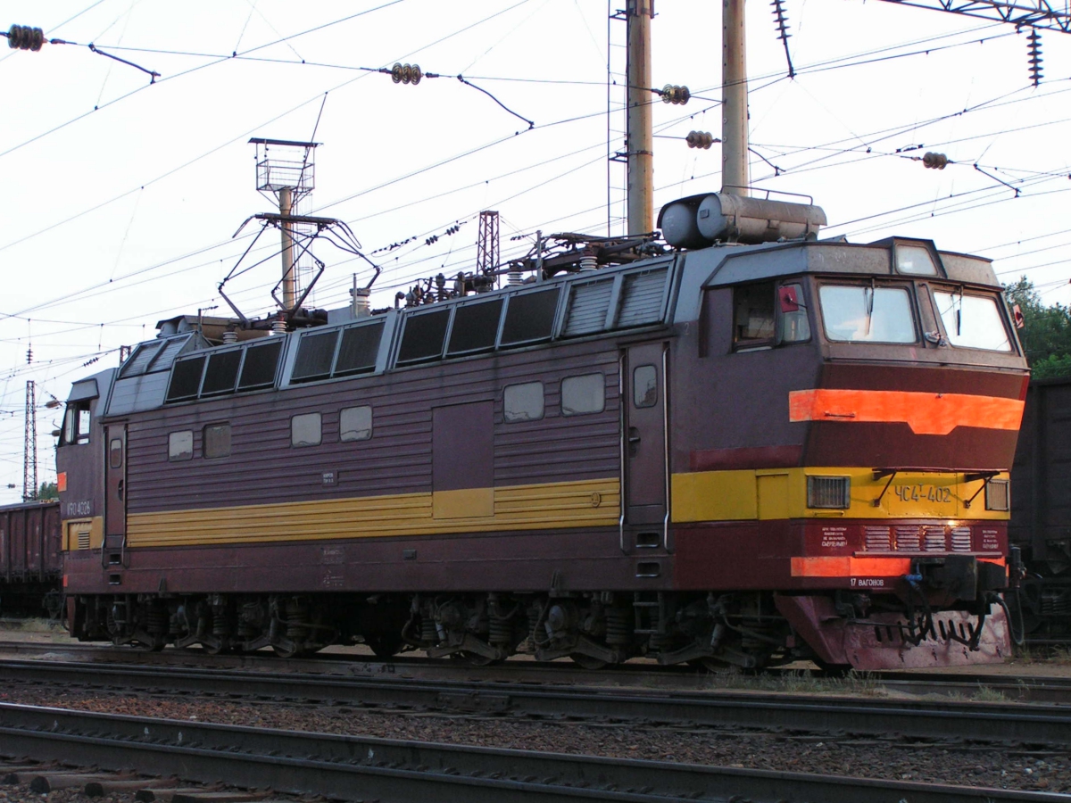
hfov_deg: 27.0
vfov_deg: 20.4
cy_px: 402
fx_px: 2228
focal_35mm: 72
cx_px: 536
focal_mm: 12.1
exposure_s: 1/250
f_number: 3.5
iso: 100
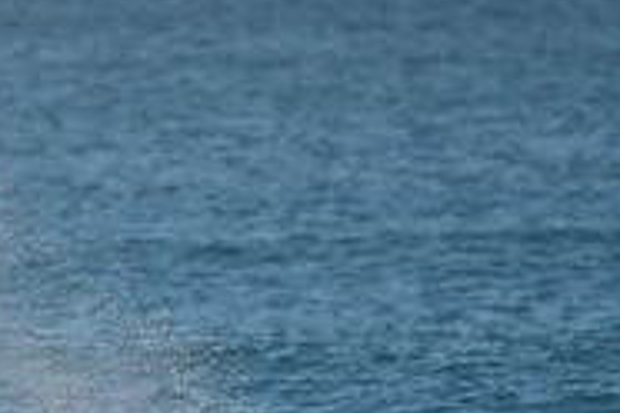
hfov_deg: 1.3
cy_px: 591
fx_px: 26882
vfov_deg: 0.9
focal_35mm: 1561
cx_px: 20
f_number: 5.6
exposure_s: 1/2500
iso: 1250
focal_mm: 500
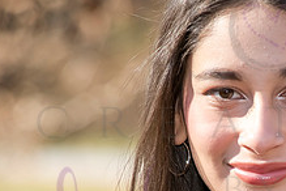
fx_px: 4210
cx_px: 277
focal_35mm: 530
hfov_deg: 3.9
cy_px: 186
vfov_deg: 2.6
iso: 400
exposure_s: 1/500
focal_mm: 200
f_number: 8
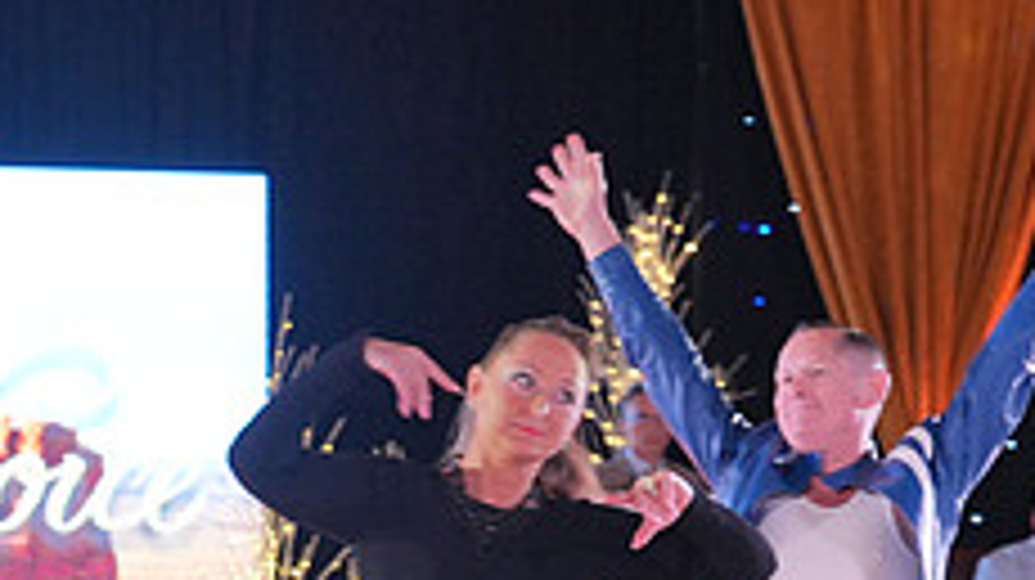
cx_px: 522
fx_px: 4635
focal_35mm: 169
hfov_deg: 12.7
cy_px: 753
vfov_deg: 7.1
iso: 2500
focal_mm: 64
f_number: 4
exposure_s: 1/400
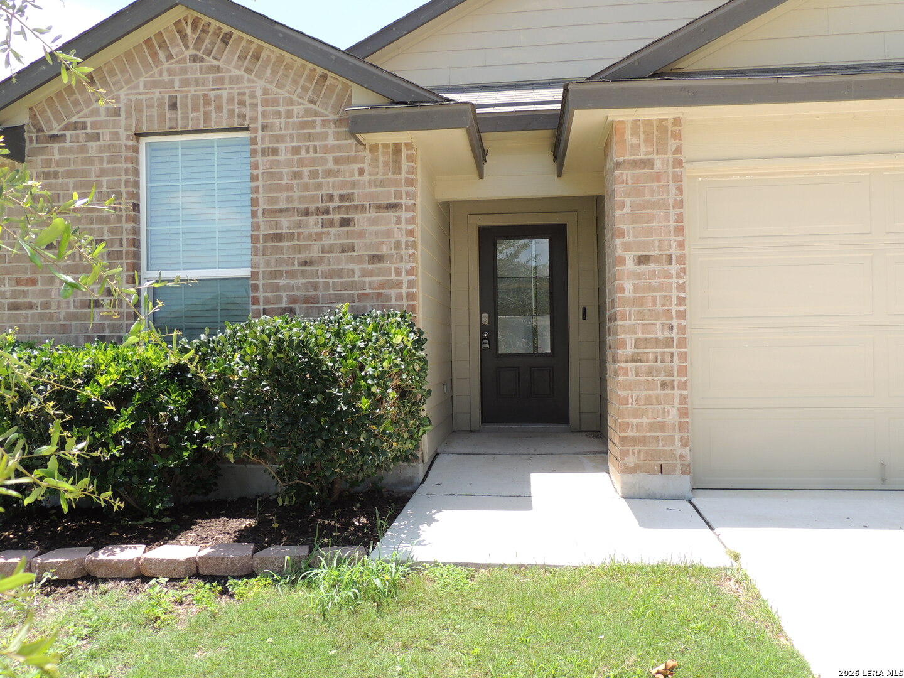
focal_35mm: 28
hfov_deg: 63.4
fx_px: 731
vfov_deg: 49.7
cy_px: 339
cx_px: 452
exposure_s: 1/400
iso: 100
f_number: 3.1
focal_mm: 4.9
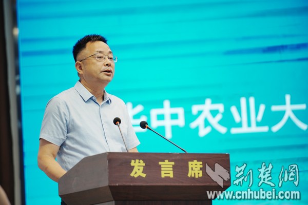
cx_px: 154
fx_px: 1540
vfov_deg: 7.6
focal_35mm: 180
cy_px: 102
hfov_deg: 11.4
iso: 500
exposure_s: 1/320
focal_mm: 180
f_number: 2.8
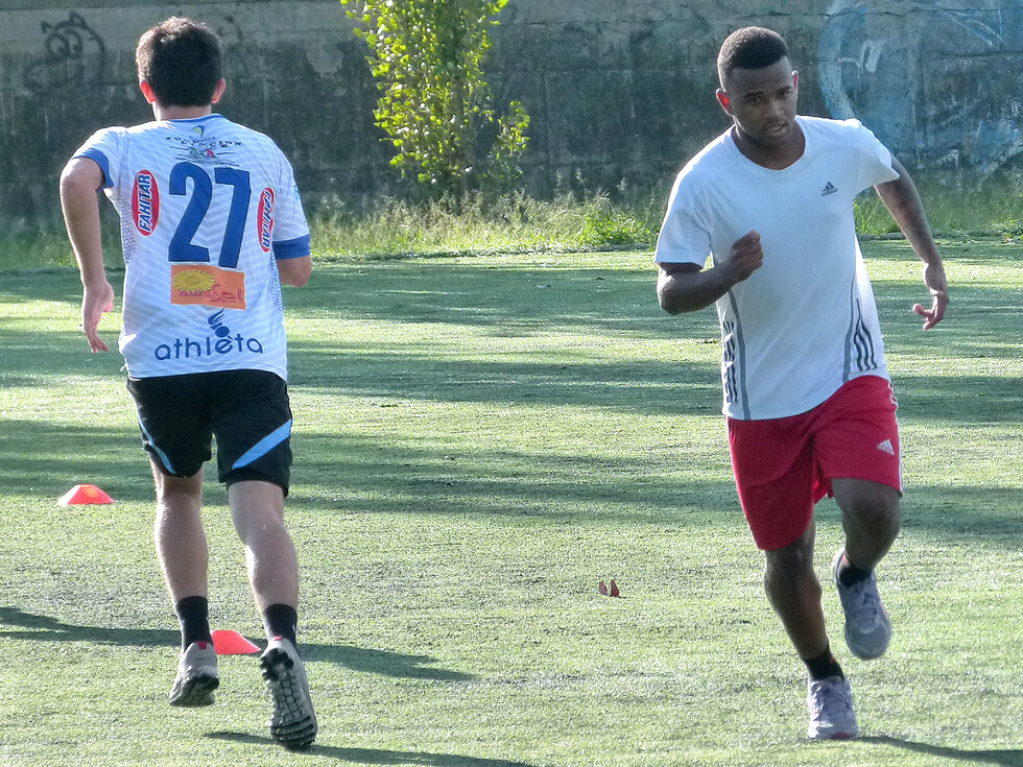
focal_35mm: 289
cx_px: 512
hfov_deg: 6.9
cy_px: 384
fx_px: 8541
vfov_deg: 5.1
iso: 320
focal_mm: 52.1
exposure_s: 1/500
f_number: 4
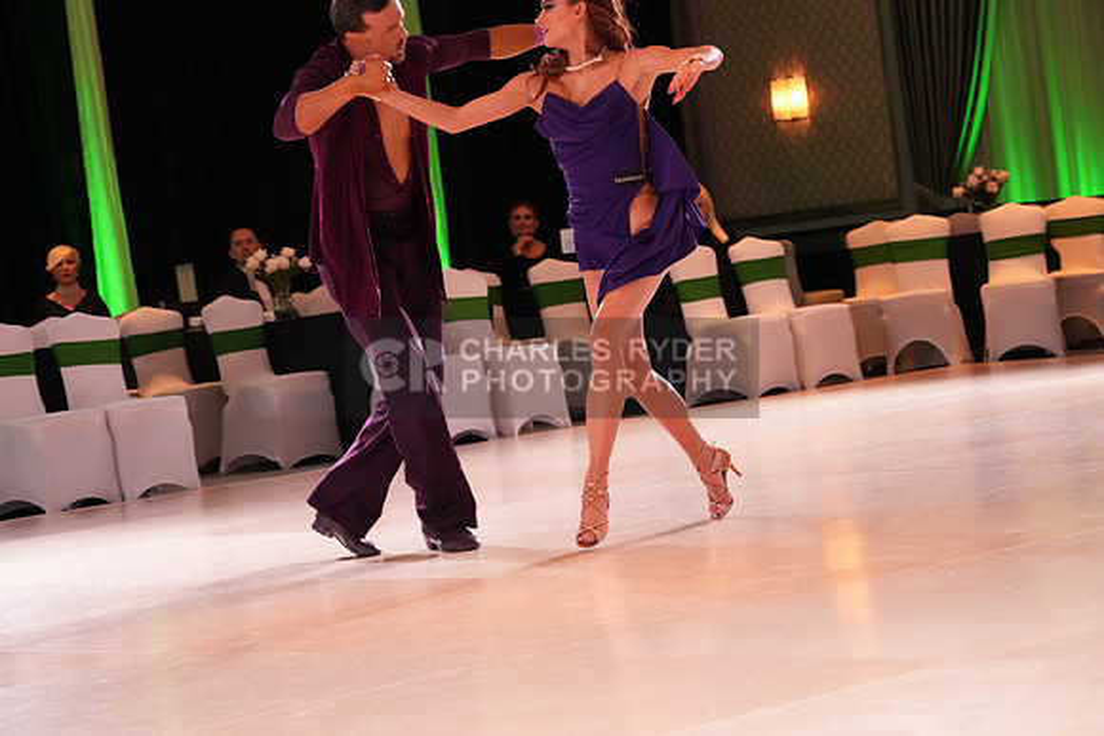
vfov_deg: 13.0
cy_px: 368
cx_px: 552
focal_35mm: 105
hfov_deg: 19.5
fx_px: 3221
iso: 5000
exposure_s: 1/200
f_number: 7.1
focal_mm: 105
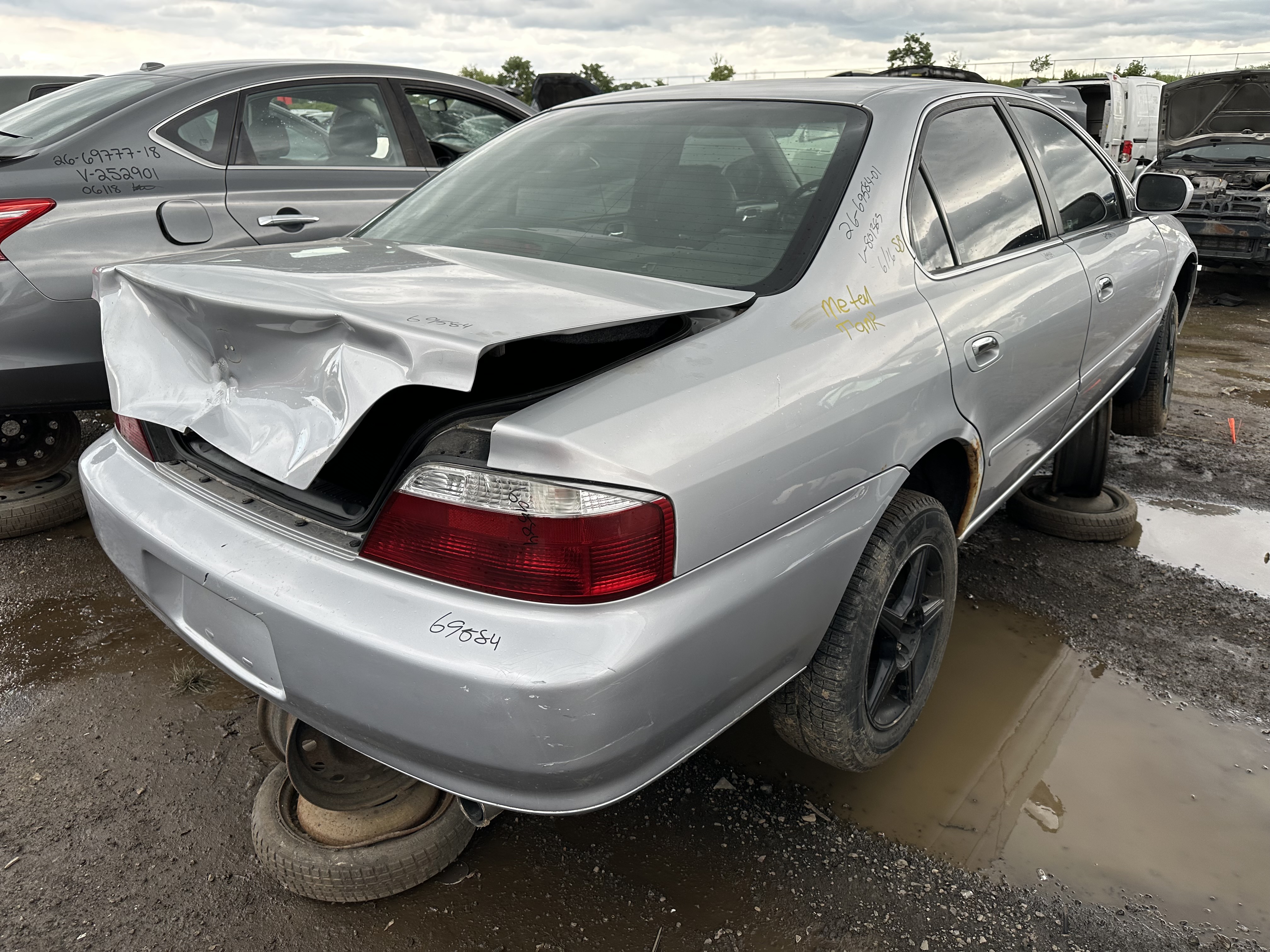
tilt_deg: -19.7
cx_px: 635
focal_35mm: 24
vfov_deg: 56.8
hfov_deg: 71.6
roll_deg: -0.6
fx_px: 881
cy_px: 476
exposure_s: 1/482
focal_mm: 6.86
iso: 80
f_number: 1.78
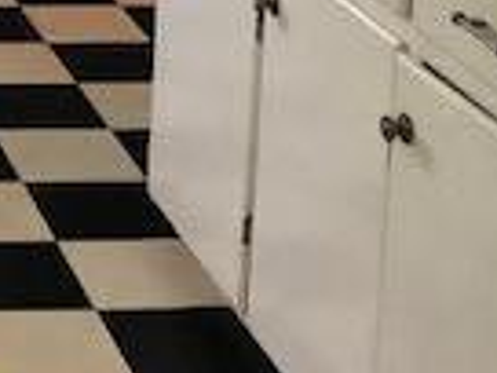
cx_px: -384
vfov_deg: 10.4
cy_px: -355
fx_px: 1895
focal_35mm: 132
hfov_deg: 13.5
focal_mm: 4
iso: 80
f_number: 1.8
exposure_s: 1/15
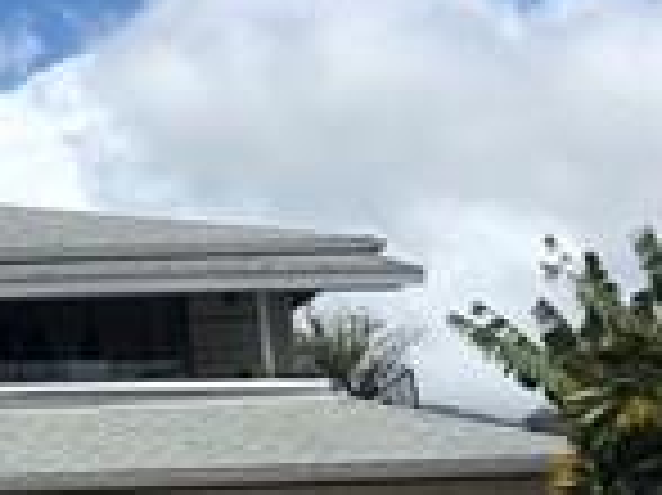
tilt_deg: +14.6
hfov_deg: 15.2
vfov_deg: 12.1
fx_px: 2331
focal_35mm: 122
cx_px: -261
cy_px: 90
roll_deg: +2.4
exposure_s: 1/3690
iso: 25
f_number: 1.8
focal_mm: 4
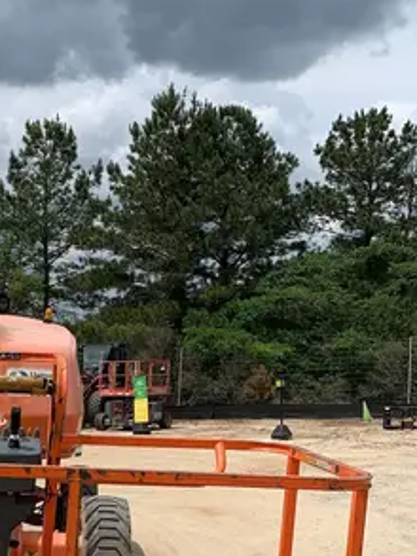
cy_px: 523
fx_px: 1043
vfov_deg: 28.4
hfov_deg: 21.2
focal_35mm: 65
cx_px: -70
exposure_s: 1/4274
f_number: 1.8
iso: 25
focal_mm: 4.25
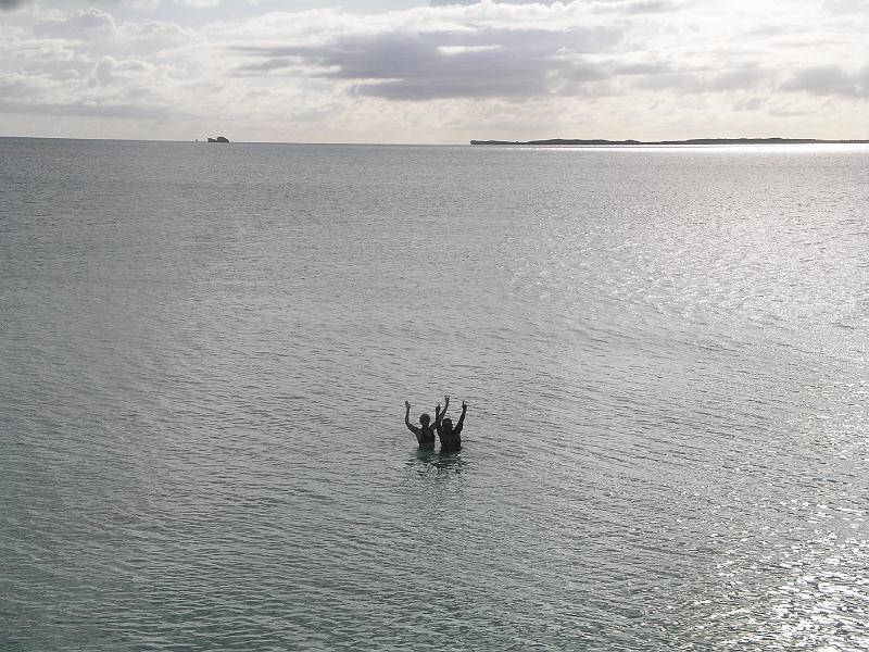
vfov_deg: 17.6
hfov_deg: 23.3
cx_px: 434
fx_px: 2109
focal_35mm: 84
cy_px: 326
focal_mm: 17.4
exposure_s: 1/859
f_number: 7
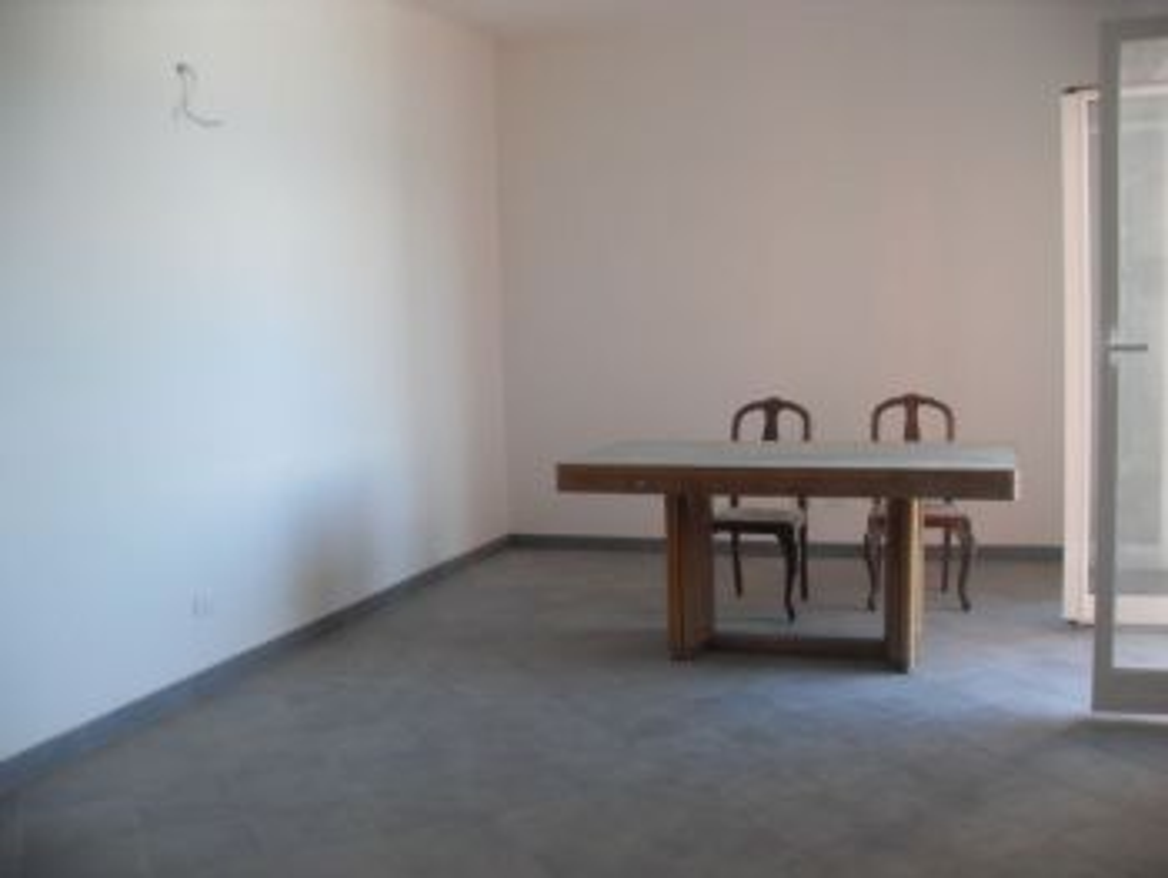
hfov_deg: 53.9
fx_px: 1148
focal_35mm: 34
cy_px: 439
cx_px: 584
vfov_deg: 41.8
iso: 100
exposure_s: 1/45
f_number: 2.8
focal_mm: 6.3
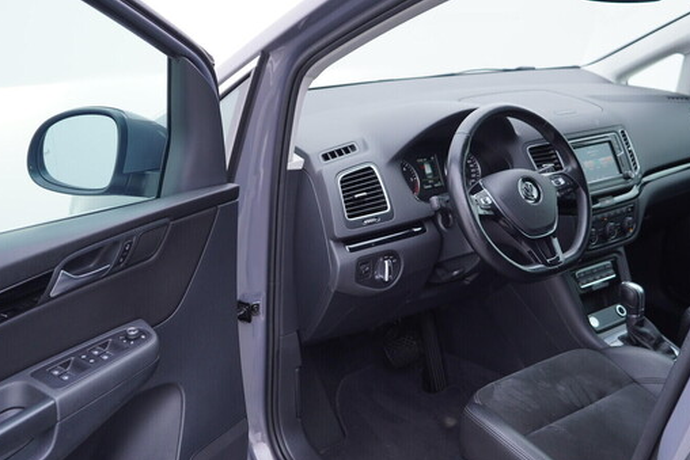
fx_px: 748
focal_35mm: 39
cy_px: 238
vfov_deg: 34.2
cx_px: 355
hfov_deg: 49.5
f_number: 2.8
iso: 125
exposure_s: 1/40
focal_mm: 24
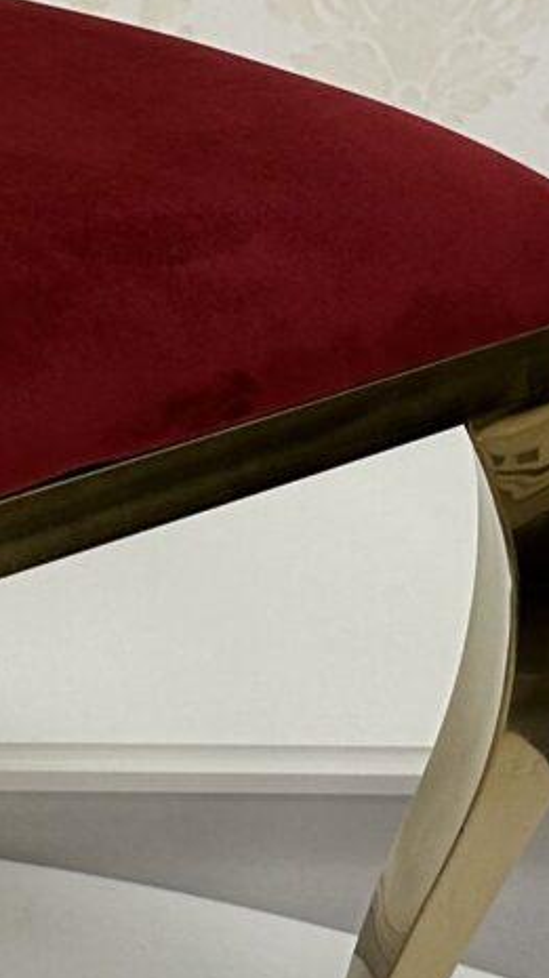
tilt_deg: -19.6
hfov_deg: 8.1
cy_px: 82
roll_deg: -0.2
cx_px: -440
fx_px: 3733
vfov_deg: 14.8
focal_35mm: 144
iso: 125
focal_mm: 6.86
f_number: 1.78
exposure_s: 1/120
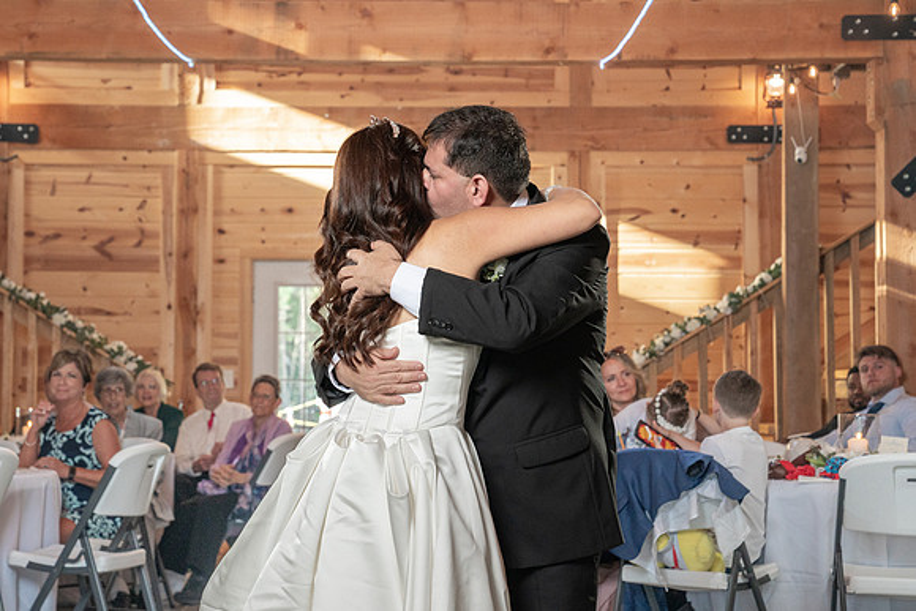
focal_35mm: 80
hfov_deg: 25.3
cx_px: 416
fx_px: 2038
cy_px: 277
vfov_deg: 17.1
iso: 2000
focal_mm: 70
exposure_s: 1/200
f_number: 5.6
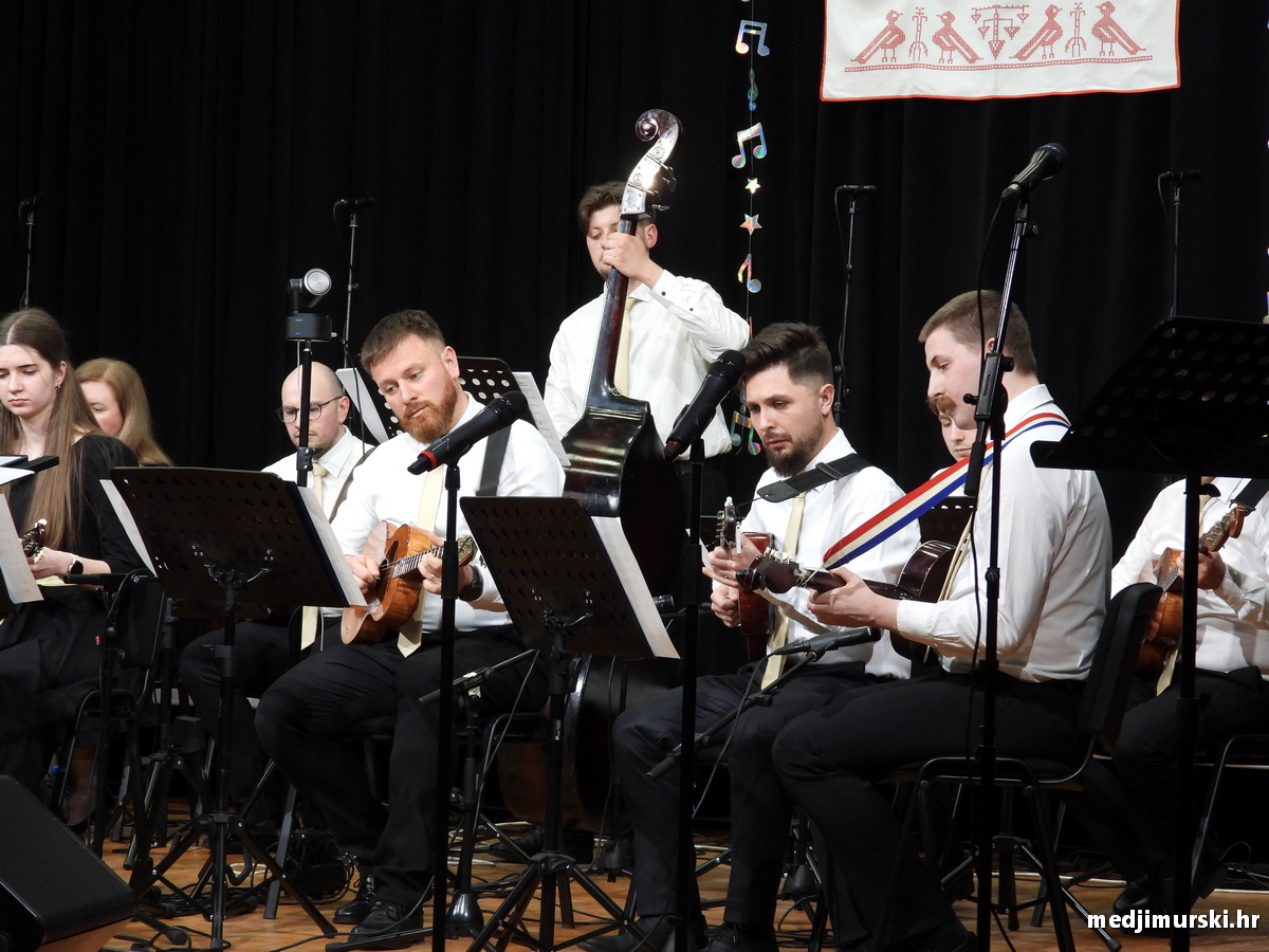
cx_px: 634
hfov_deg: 18.7
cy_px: 476
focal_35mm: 105
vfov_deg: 14.1
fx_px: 3849
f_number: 4
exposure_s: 1/40
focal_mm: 18.9
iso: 400
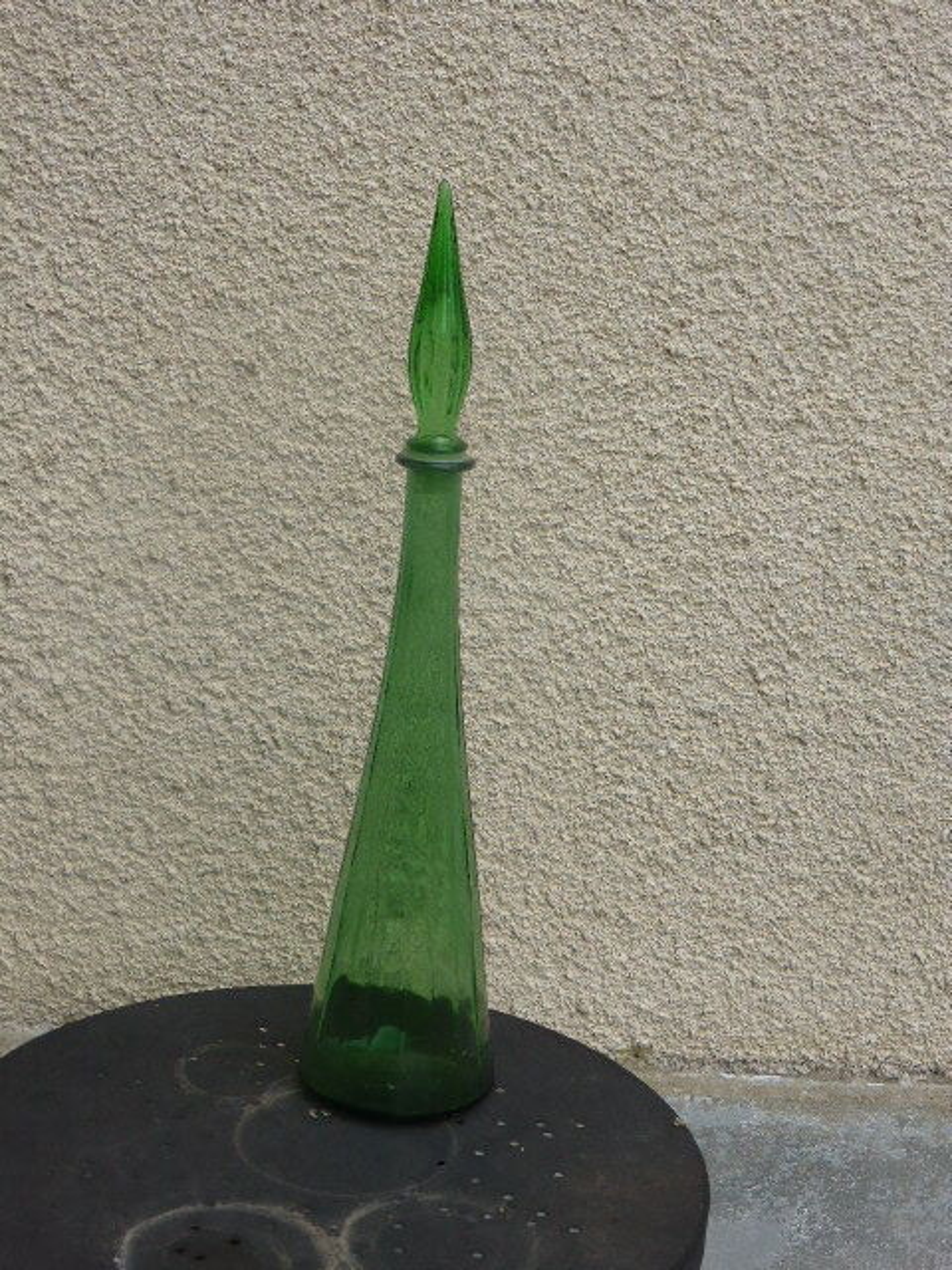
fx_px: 2127
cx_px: 476
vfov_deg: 33.2
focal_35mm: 58
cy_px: 635
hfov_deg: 25.2
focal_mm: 10.3
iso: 100
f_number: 4.7
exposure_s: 1/400
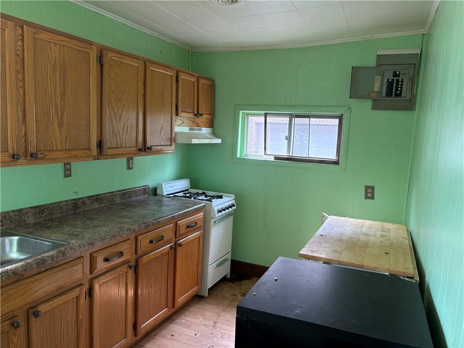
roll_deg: -2.7
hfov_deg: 67.3
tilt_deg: -6.6
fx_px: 349
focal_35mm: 26
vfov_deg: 53.1
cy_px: 174
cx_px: 232
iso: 125
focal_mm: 5.96
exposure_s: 1/84
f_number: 1.6
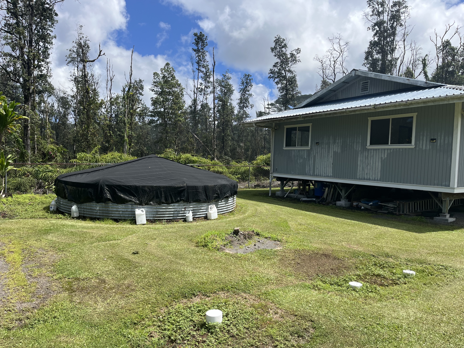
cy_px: 174
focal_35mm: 26
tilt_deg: -2.8
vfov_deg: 53.1
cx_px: 232
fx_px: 349
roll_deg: -1.9
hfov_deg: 67.3
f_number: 1.6
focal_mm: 5.1
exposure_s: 1/3311
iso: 50
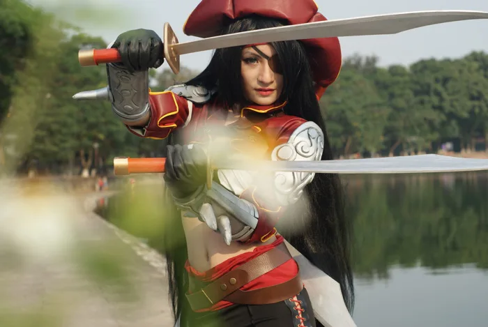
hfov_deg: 27.0
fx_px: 1018
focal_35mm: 75
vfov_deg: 18.2
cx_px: 244
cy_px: 164
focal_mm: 50
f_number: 5
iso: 100
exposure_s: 1/640
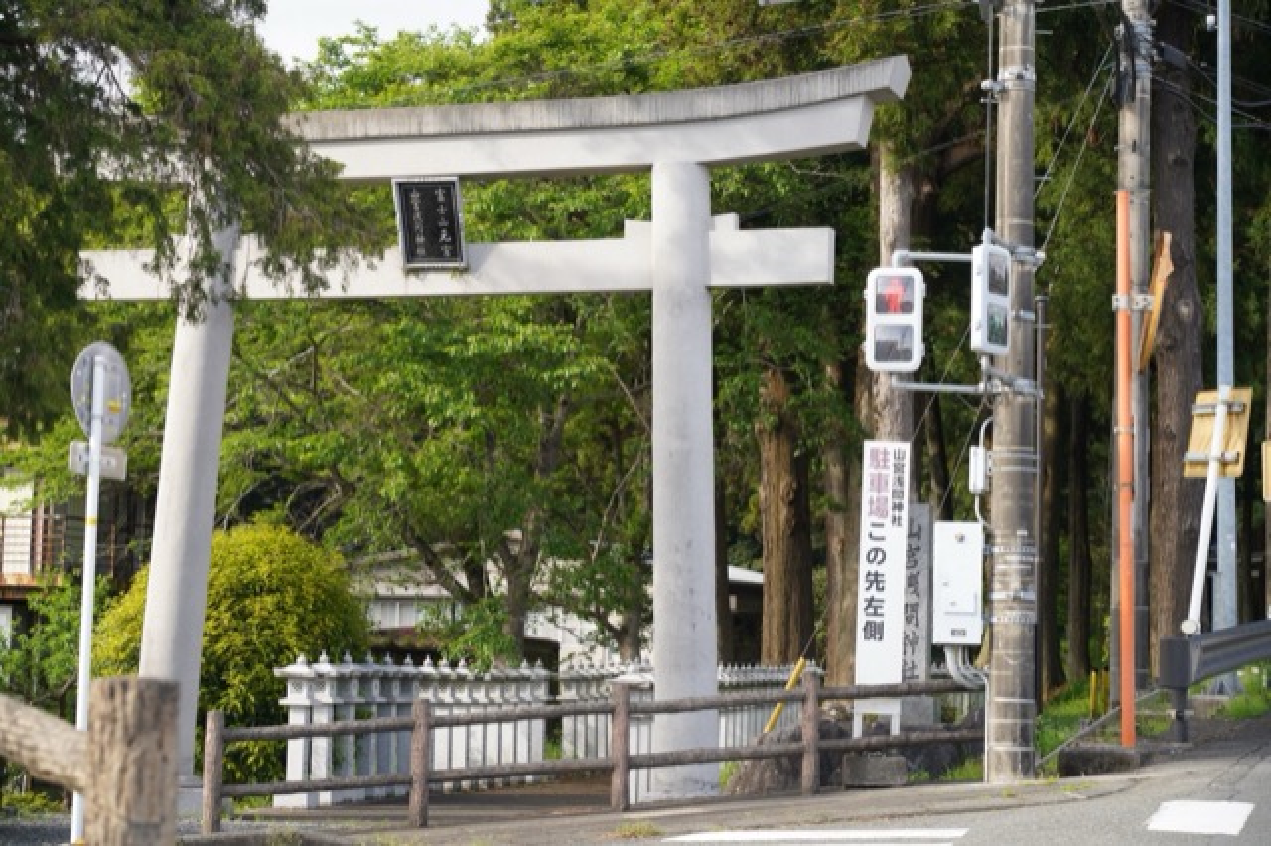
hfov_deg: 28.5
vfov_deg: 19.2
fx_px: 2505
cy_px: 423
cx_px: 636
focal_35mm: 71
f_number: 6.3
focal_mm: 71
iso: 400
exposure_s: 1/320
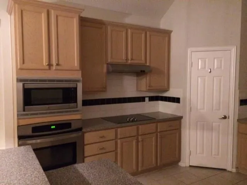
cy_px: 92
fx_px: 214
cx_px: 124
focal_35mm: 30
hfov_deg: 60.0
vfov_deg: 46.8
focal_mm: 4.12
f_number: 2.2
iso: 800
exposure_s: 1/15
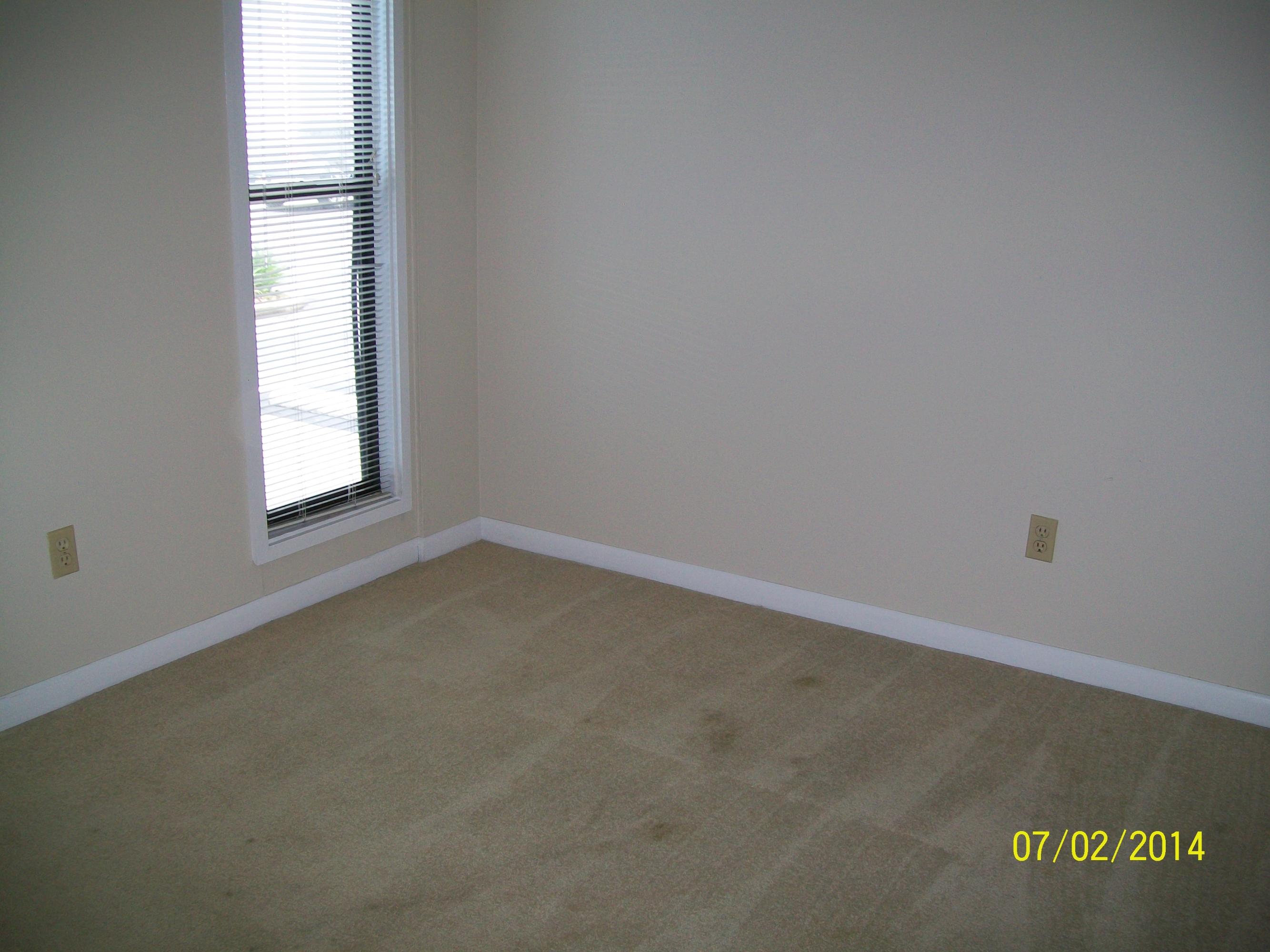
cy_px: 476
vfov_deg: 41.8
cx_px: 635
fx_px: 1247
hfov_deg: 54.0
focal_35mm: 34
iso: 64
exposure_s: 1/60
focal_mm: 6.1
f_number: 2.7
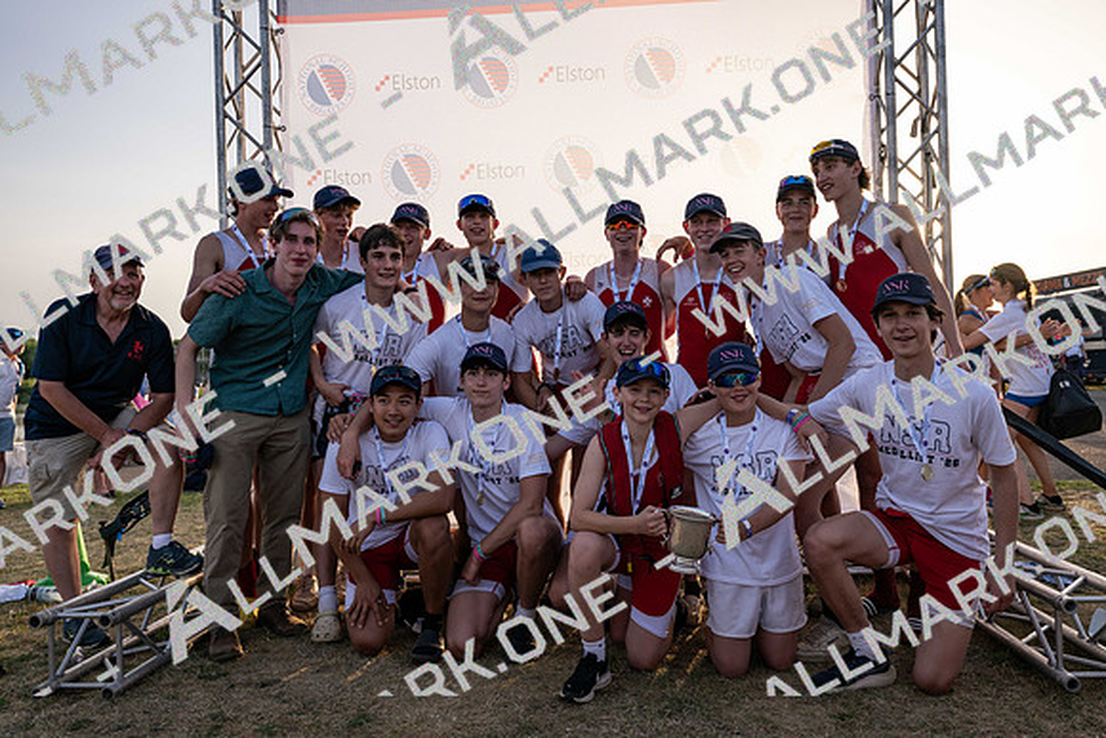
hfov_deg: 63.6
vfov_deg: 45.0
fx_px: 891
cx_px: 553
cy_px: 369
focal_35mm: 29
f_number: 4
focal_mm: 29
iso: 64
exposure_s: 1/500
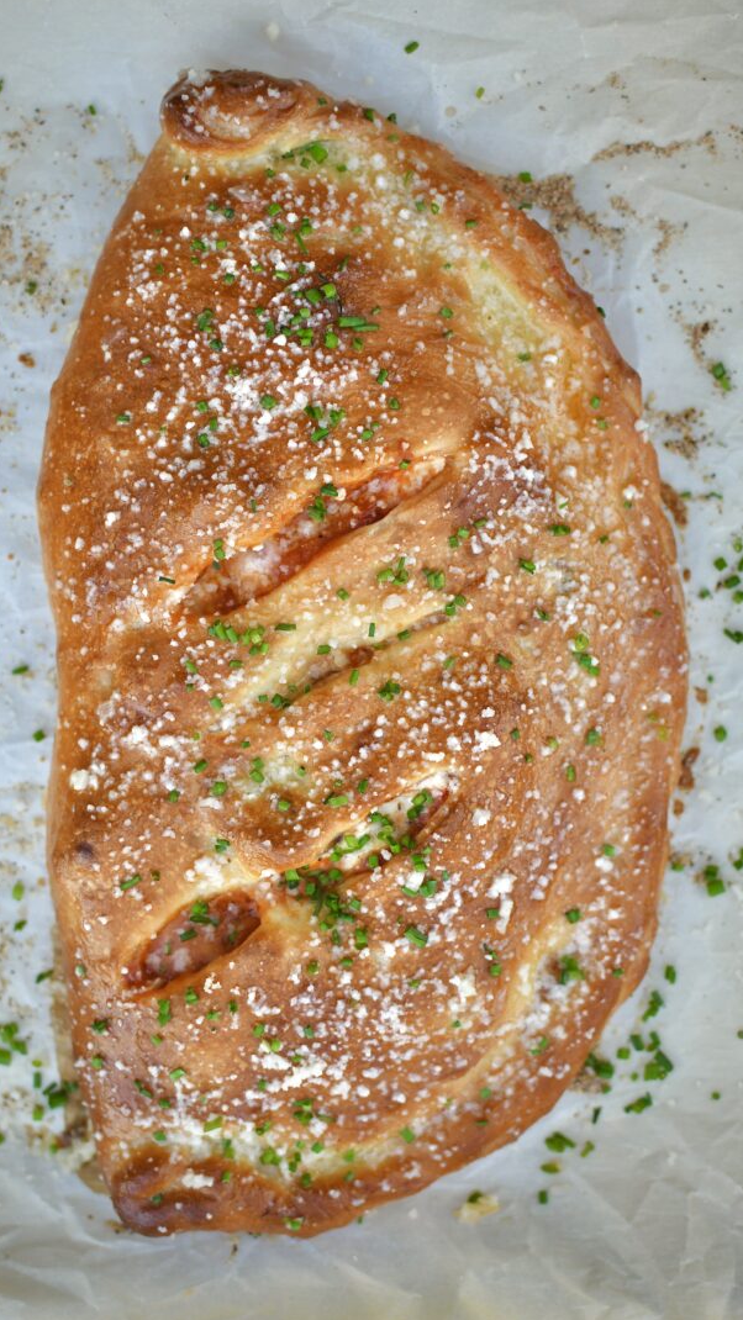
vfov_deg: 37.8
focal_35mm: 55
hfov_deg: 21.8
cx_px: 338
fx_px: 1926
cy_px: 659
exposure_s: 1/500
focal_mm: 35
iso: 640
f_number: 3.5
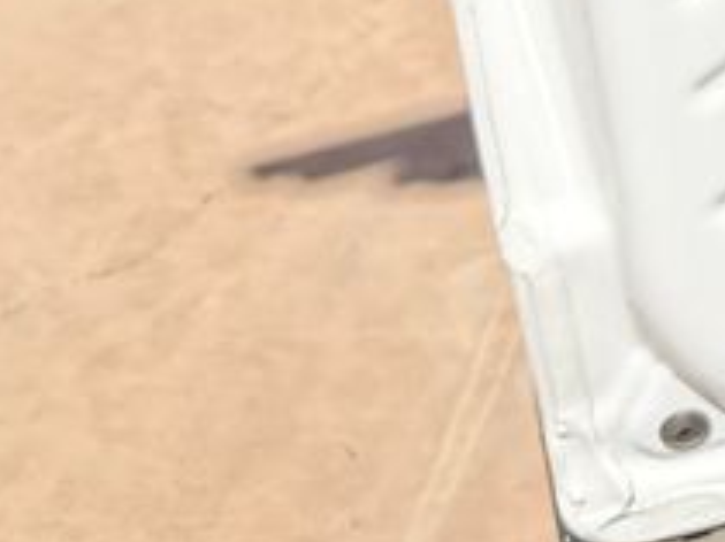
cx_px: 2113
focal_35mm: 183
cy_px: -956
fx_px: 3828
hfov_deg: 9.0
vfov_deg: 7.3
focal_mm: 6.76
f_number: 1.78
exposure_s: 1/1493
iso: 80
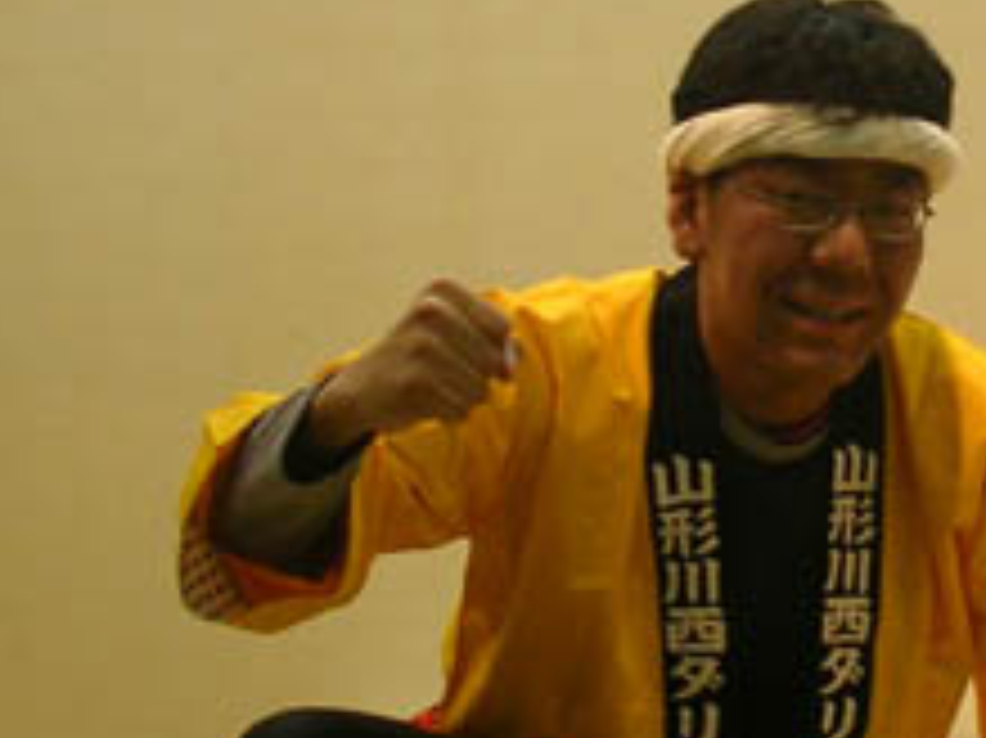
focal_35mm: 111
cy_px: 194
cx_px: 972
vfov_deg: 13.3
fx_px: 3160
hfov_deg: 17.4
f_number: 2.9
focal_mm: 6
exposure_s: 1/49.1
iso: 70
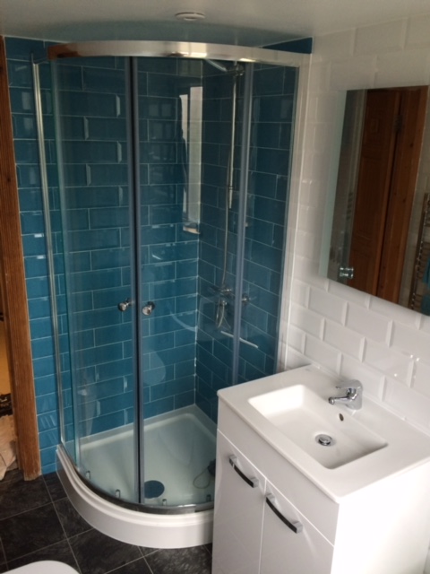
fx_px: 480
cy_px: 287
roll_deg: -0.4
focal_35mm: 29
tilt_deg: -18.7
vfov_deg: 61.7
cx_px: 215
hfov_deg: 48.2
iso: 100
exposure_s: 1/33
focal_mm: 4.15
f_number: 2.2
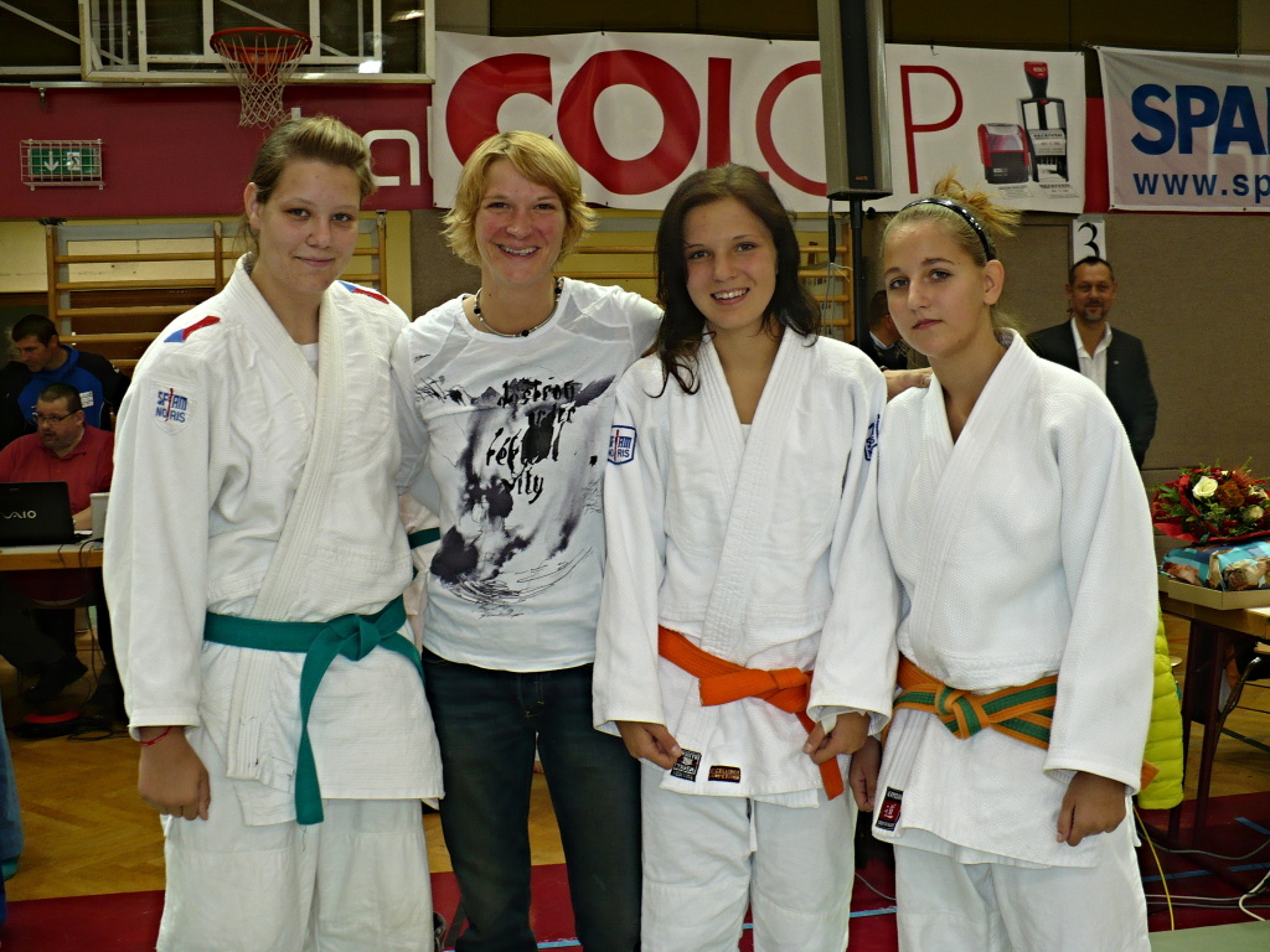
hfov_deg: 50.1
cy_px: 476
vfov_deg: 38.7
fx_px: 1357
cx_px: 635
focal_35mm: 37
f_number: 2.8
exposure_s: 1/30
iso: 100
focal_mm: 6.1
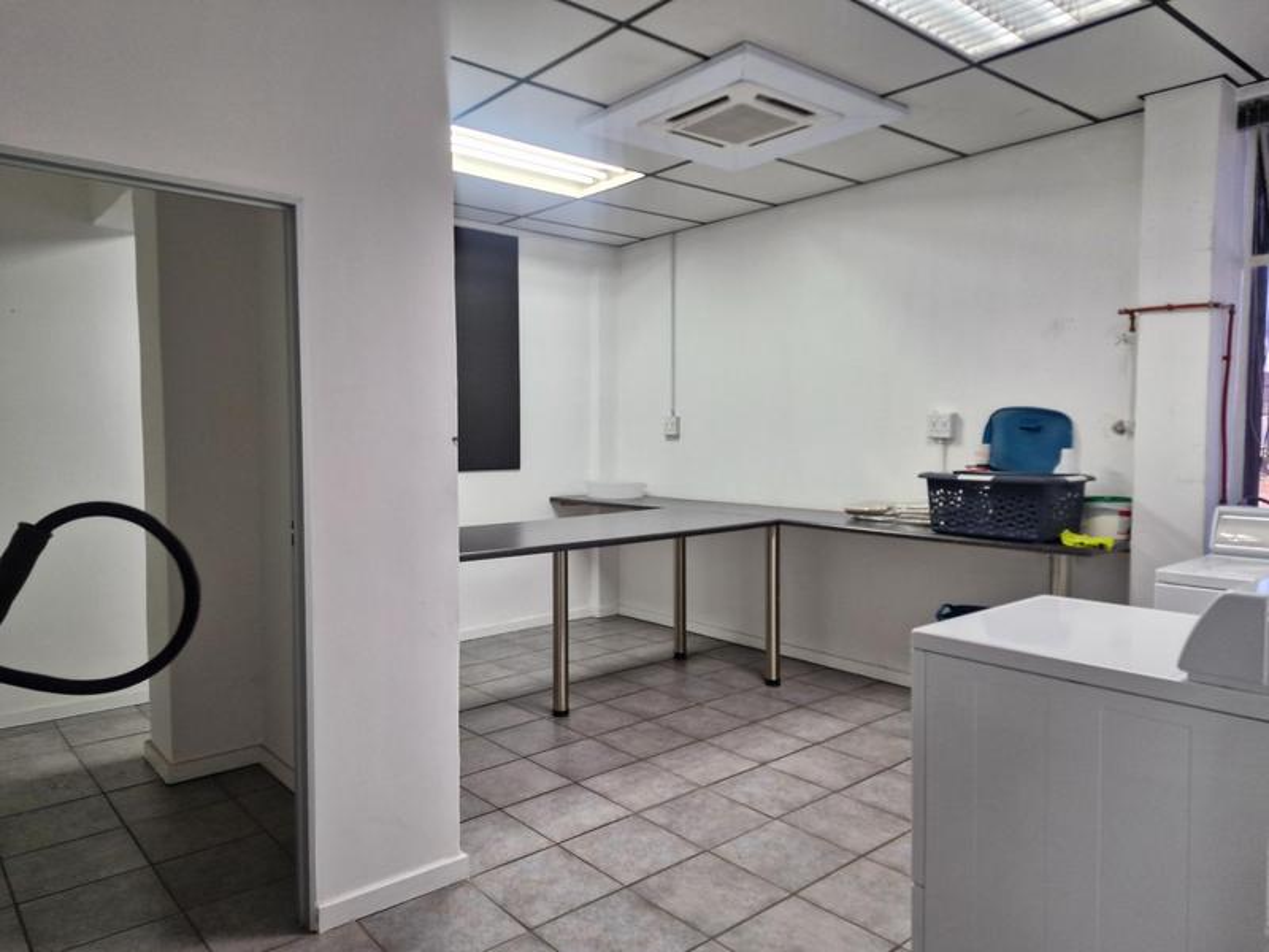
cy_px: 476
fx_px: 843
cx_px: 634
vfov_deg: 58.9
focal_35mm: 23
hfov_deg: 73.9
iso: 160
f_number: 1.8
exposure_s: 1/100
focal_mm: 5.54
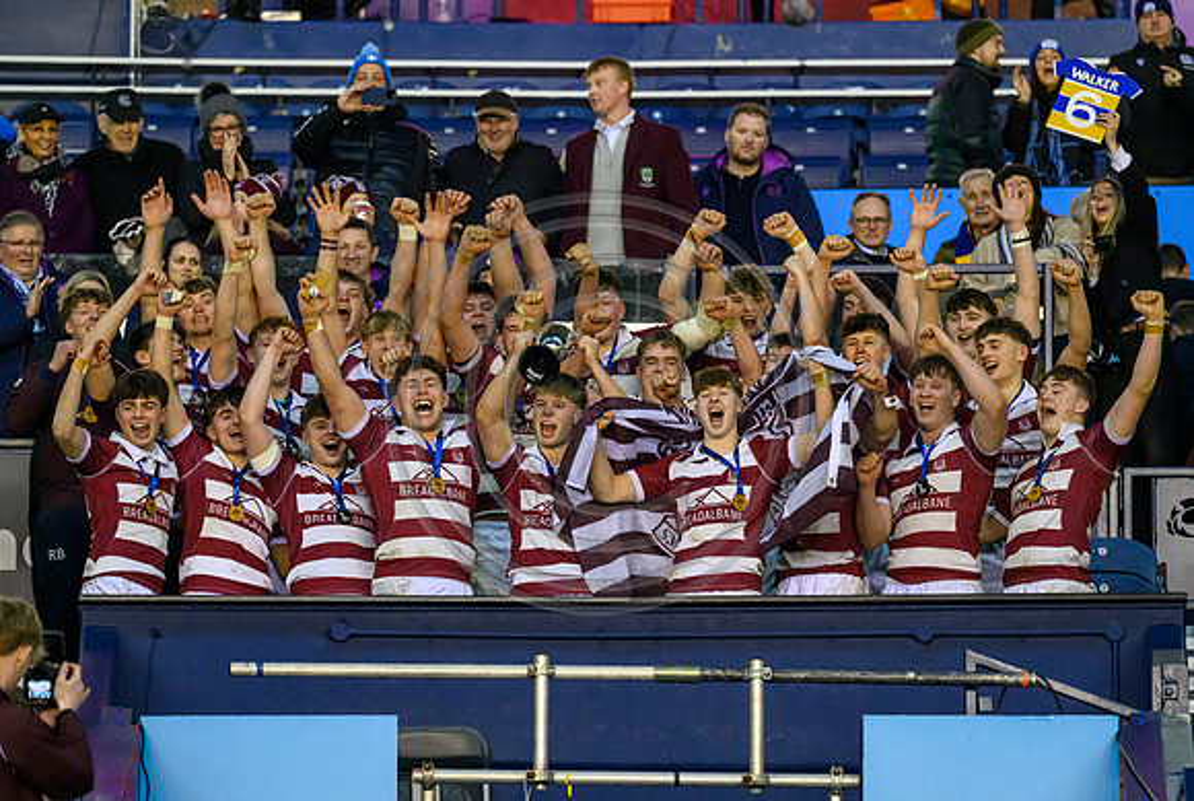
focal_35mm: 212
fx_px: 7045
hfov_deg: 9.7
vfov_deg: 6.5
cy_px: 422
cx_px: 614
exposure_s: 1/500
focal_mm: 200
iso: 10000
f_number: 4
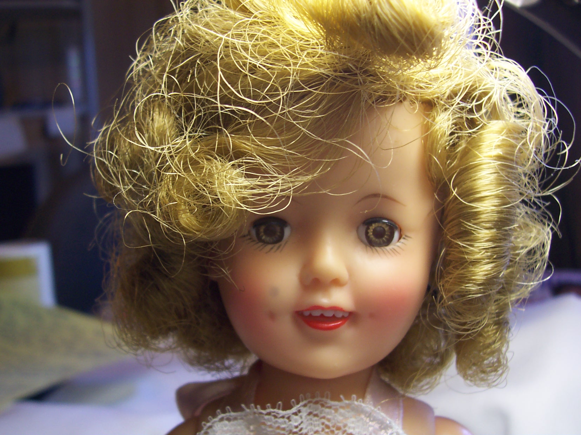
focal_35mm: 37
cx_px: 290
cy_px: 218
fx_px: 621
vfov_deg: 38.7
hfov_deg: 50.1
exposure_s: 1/45
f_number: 2.8
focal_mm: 5.6
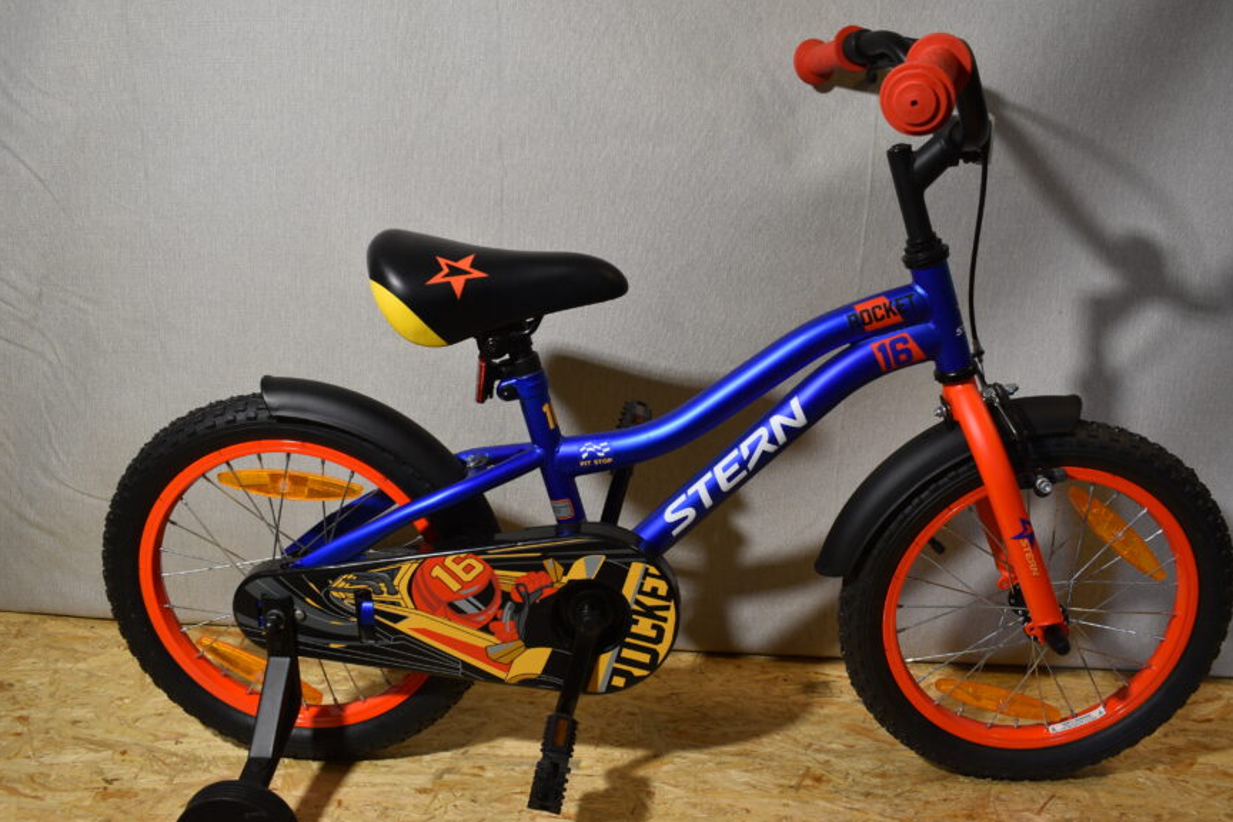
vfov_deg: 41.1
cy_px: 452
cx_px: 645
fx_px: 1096
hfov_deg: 58.7
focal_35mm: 32
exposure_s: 1/80
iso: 400
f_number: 4.5
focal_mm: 18
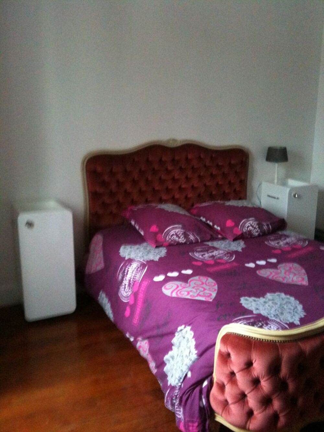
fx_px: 437
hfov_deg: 40.7
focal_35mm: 35
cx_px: 162
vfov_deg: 52.6
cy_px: 216
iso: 400
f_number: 2.8
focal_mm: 3.85
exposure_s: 1/17
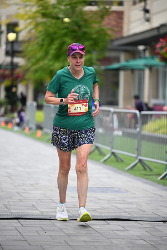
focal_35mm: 145
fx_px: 1008
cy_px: 125
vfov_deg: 14.1
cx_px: 84
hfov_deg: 9.5
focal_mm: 145
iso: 1600
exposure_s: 1/5000
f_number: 2.8
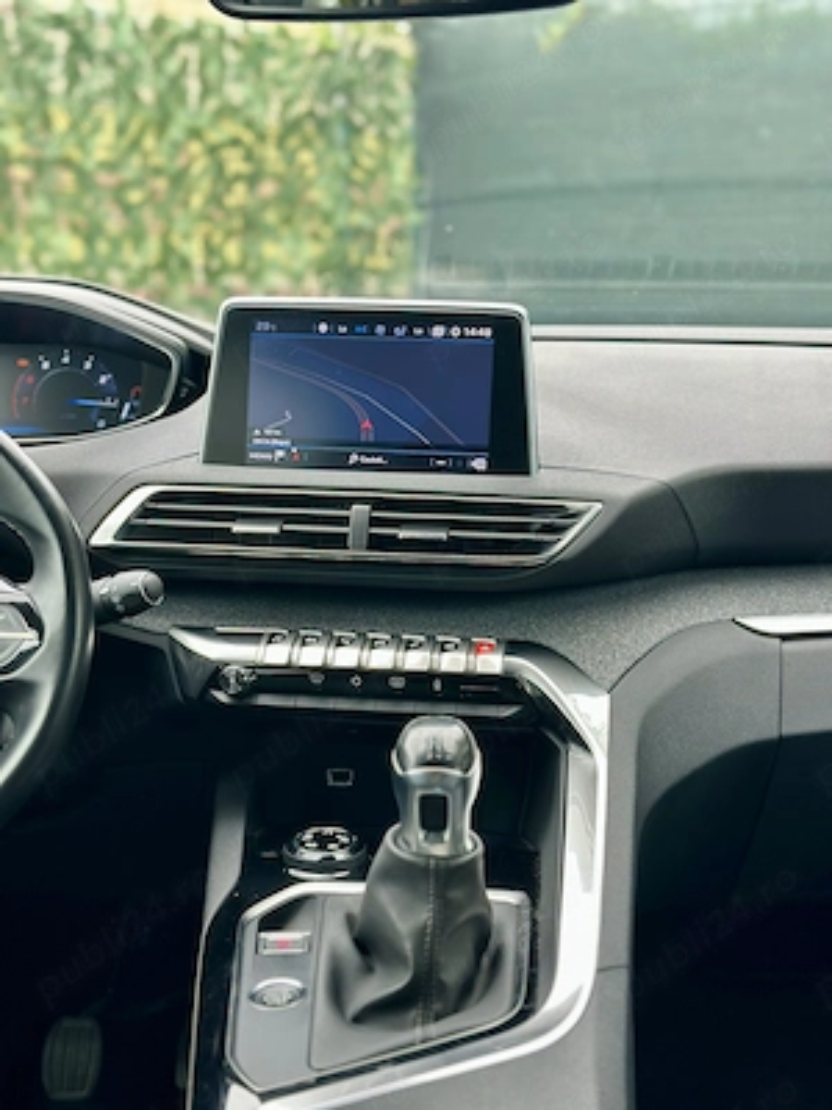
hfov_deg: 30.3
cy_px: 555
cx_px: 416
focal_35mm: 48
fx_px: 1538
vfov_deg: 39.7
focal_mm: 6.86
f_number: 1.78
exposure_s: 1/194
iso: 80
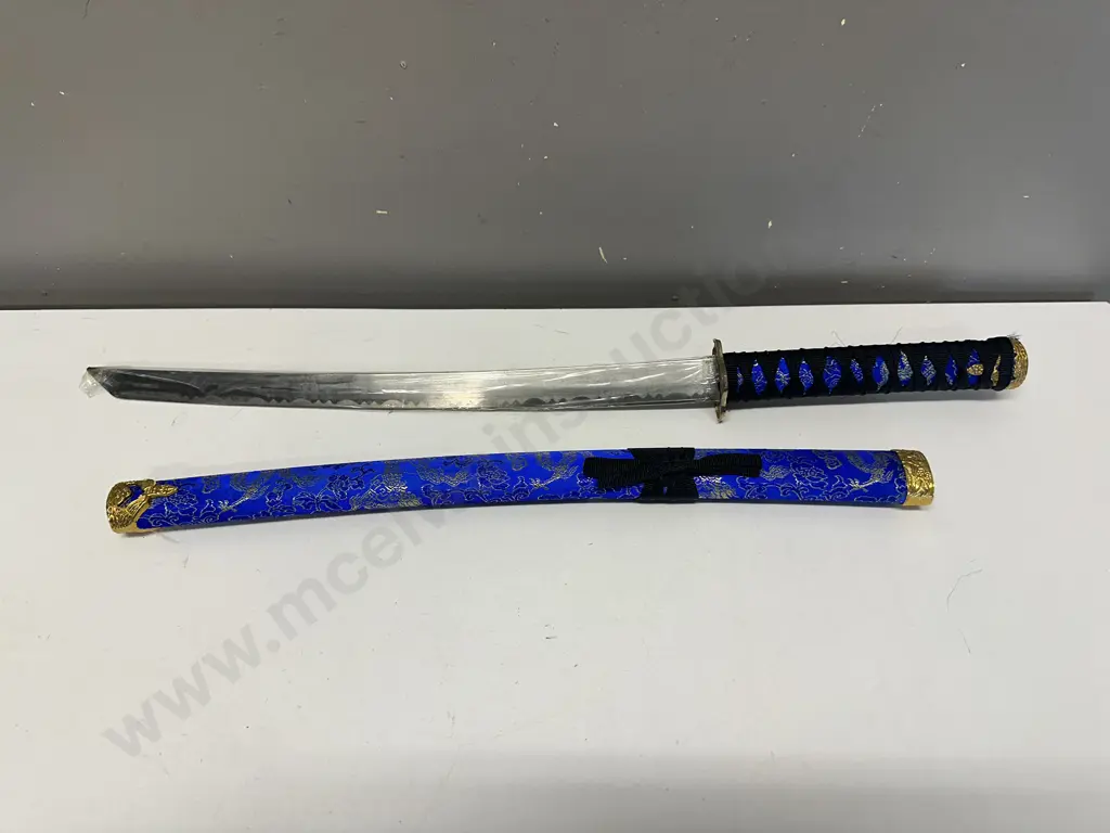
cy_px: 416
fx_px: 770
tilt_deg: -49.2
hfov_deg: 71.6
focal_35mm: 24
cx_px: 555
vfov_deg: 56.8
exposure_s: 1/100
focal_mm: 6.86
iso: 80
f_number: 1.78
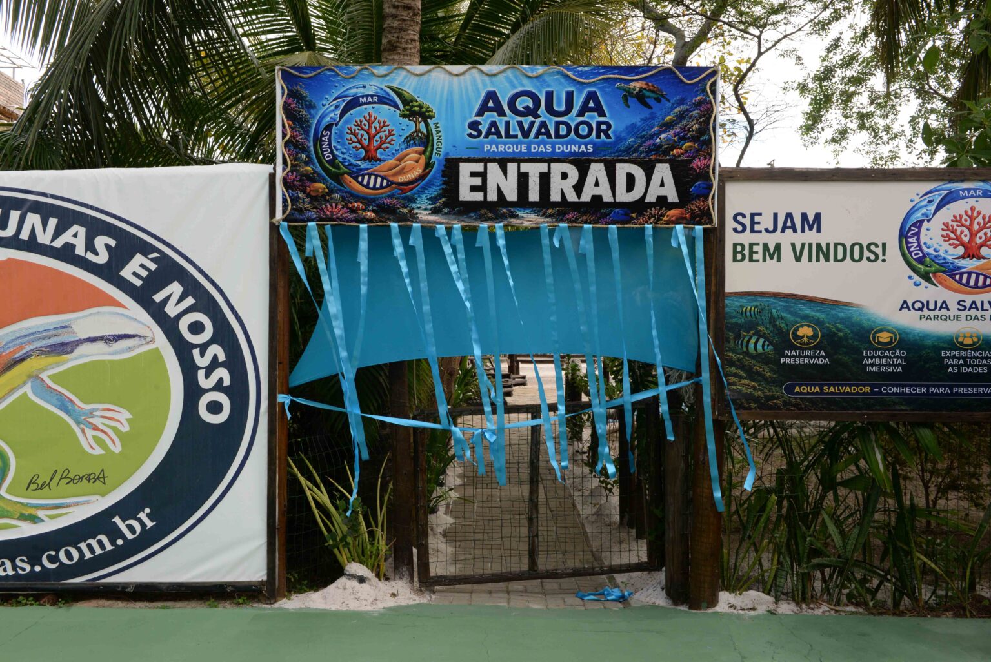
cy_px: 331
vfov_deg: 38.9
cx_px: 496
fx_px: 936
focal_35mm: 34
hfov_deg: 55.8
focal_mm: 34
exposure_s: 1/160
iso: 640
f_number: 11
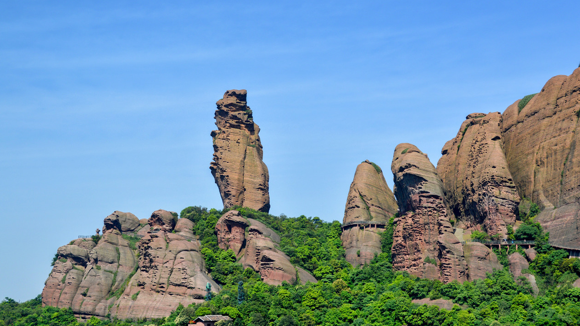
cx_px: 291
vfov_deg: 17.2
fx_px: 1077
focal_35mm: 70
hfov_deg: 30.2
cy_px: 166
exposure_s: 1/640
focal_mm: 44
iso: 100
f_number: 8
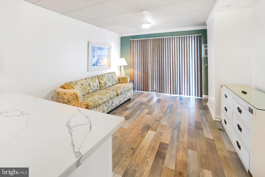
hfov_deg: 96.7
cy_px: 88
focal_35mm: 16
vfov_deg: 73.8
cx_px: 132
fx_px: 118
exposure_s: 1/2
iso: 64
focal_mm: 16
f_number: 5.6
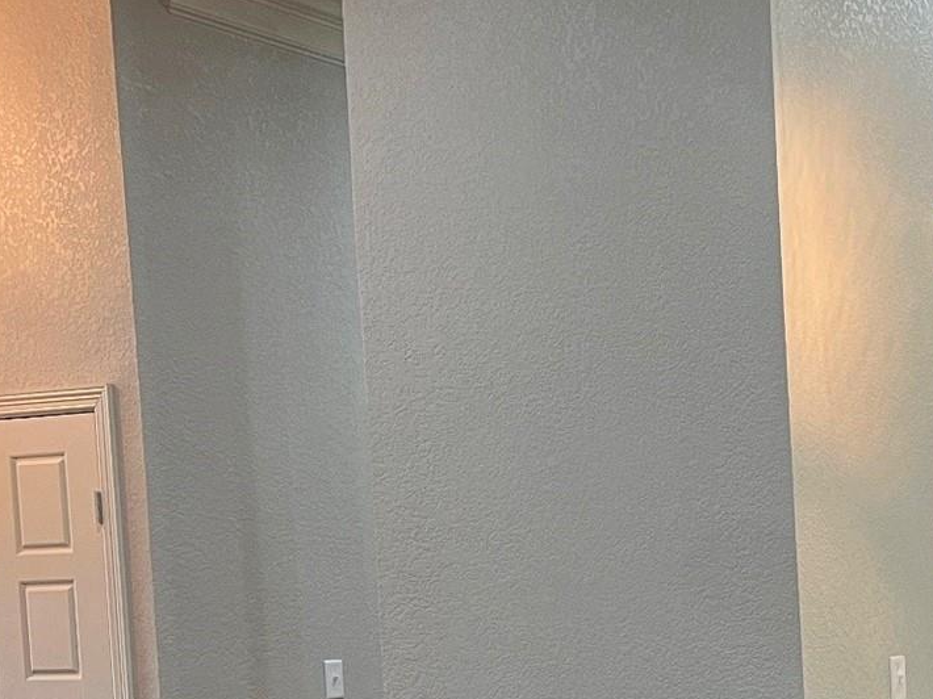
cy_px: 729
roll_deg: +2.1
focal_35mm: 75
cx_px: 1077
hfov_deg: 24.0
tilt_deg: -4.3
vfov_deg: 19.0
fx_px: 2021
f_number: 1.5
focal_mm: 5.7
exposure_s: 1/60
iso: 100
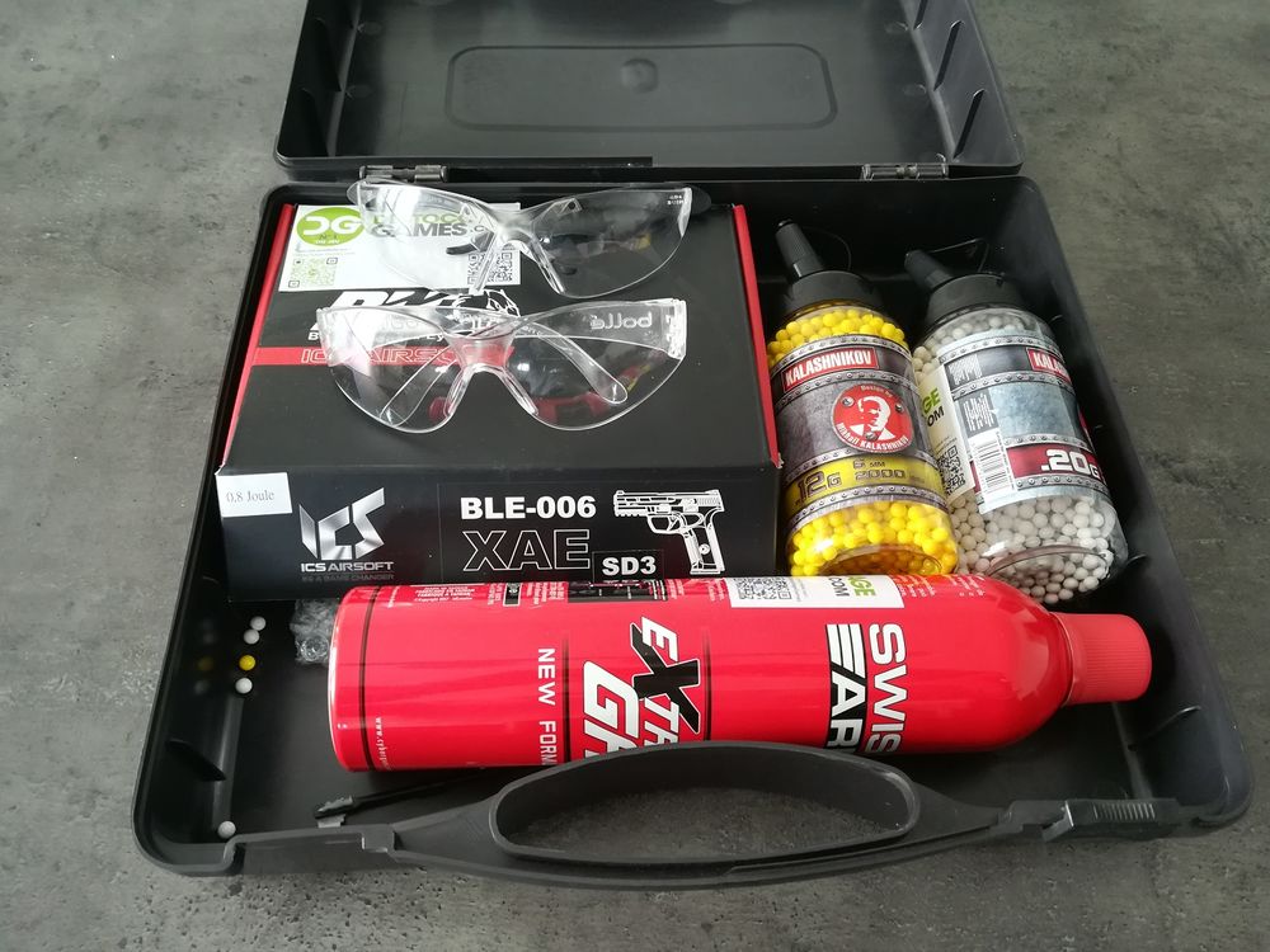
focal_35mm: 26
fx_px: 954
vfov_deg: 53.1
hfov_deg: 67.3
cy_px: 476
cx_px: 635
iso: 200
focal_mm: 3.83
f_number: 2.2
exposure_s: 1/33.3
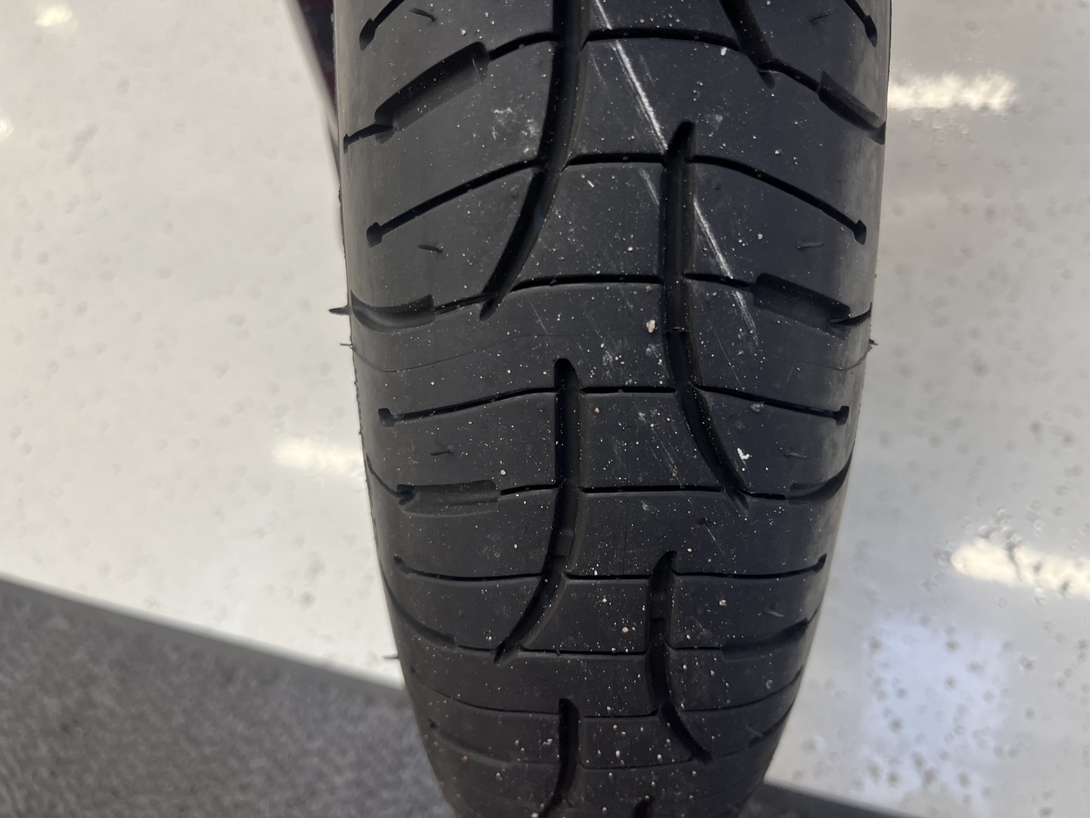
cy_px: 409
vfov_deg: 53.1
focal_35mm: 26
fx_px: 819
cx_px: 545
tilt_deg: -59.4
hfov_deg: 67.3
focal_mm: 5.1
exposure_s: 1/100
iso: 125
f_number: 1.6
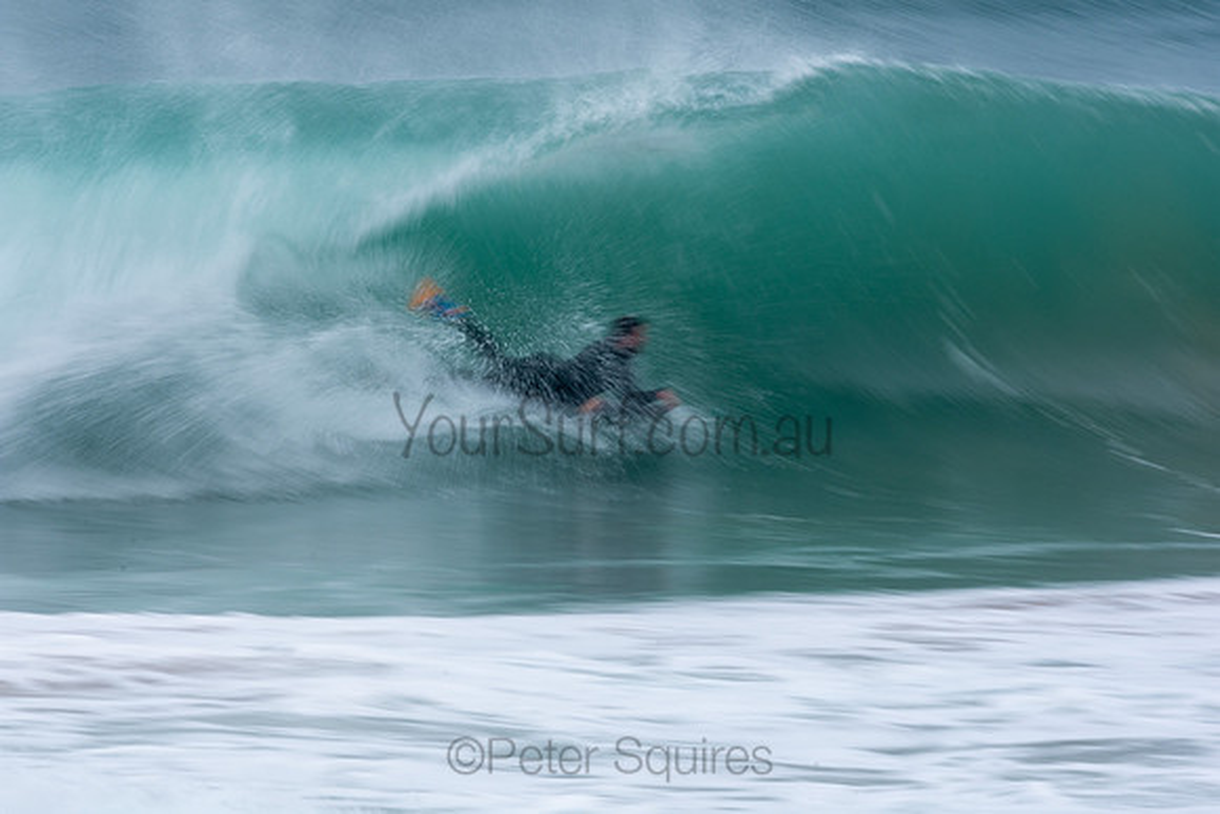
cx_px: 610
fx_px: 25421
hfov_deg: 2.7
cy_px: 407
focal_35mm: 750
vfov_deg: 1.8
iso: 100
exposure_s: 1/20
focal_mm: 500
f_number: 22
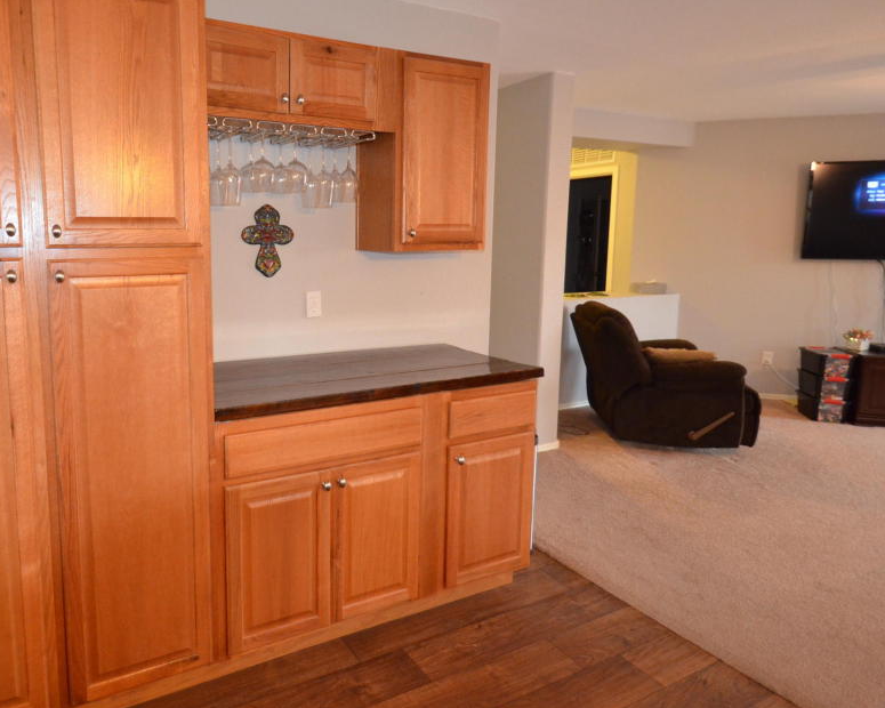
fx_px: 550
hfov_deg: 75.0
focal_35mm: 21
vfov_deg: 64.9
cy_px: 281
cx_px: 287
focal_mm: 10
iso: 2200
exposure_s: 1/60
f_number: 3.5
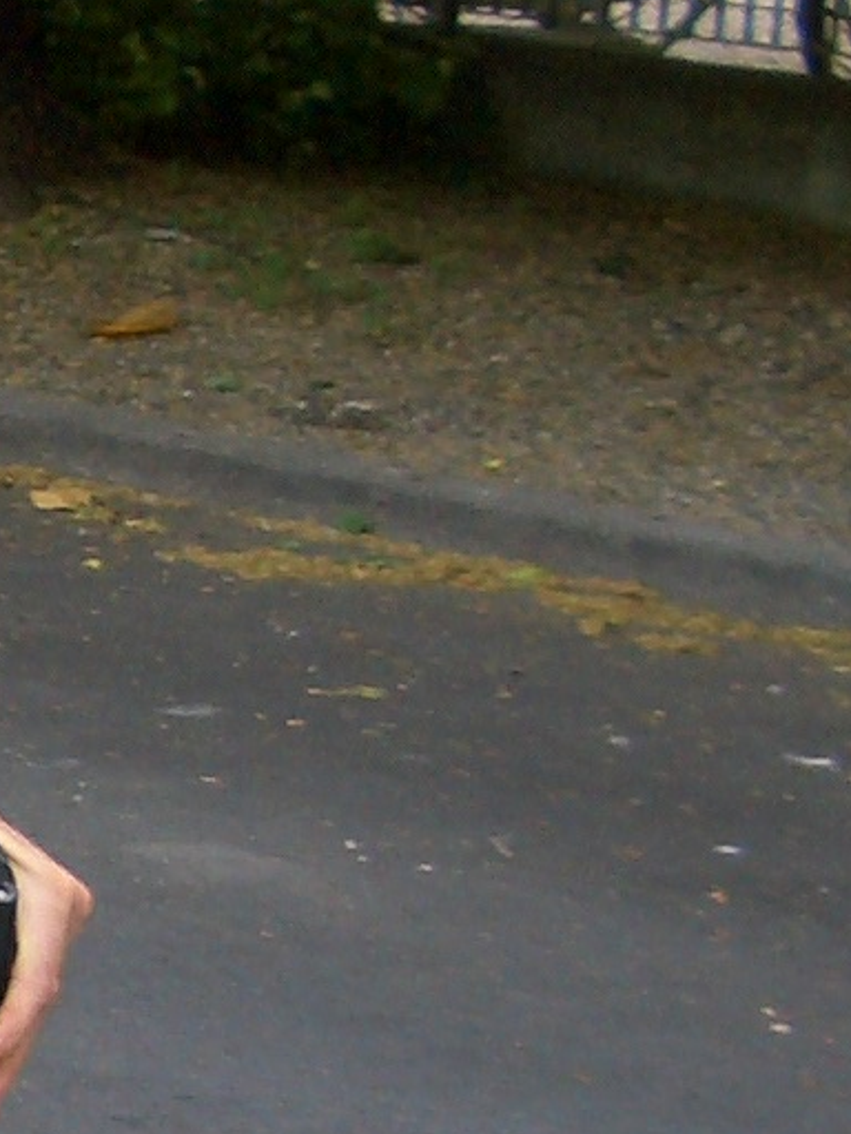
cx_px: -807
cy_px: 755
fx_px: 5736
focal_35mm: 175
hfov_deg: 8.1
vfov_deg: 11.3
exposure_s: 1/100
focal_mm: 5.8
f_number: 2.6
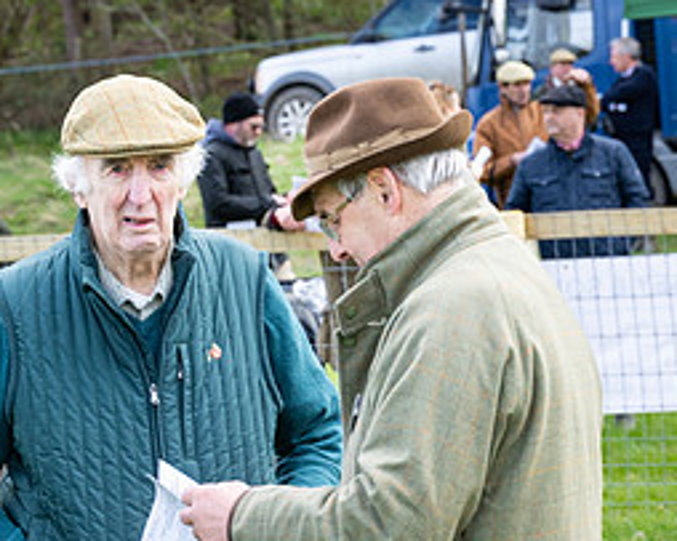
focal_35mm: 262
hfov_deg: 7.4
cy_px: 552
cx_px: 177
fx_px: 5248
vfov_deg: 5.9
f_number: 5
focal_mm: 70
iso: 200
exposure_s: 1/320
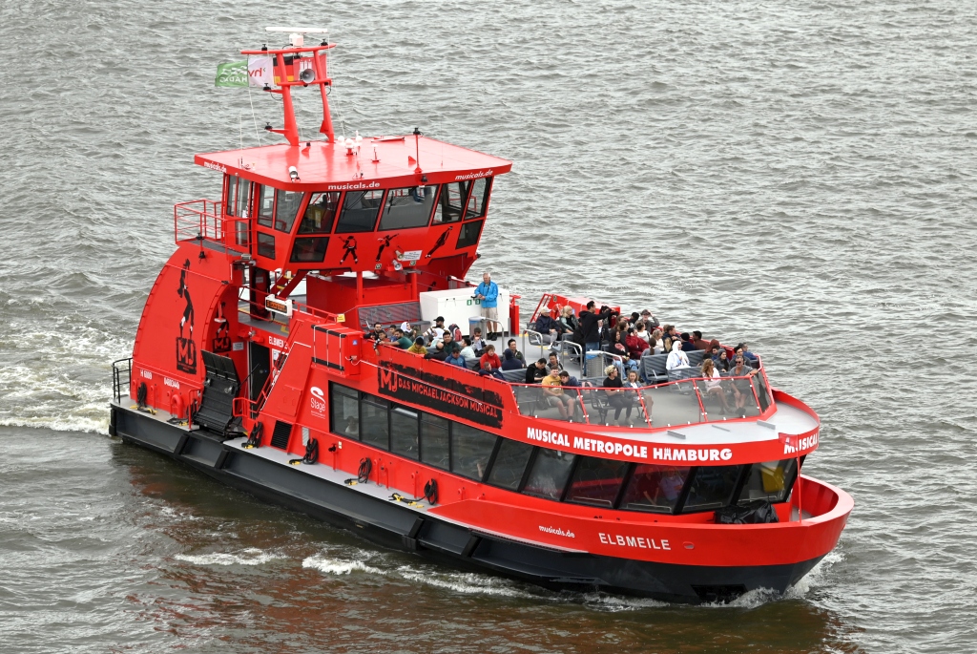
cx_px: 488
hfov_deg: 9.3
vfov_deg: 6.3
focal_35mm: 220
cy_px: 327
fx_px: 5976
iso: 400
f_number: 5.3
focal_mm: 220
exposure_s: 1/1000
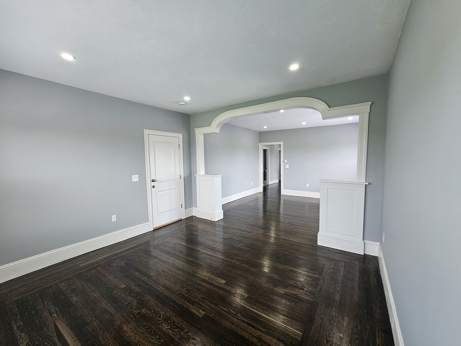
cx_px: 230
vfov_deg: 89.9
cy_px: 173
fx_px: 173
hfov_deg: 106.2
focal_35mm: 13
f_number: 2.2
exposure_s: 1/60
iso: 64
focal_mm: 2.2
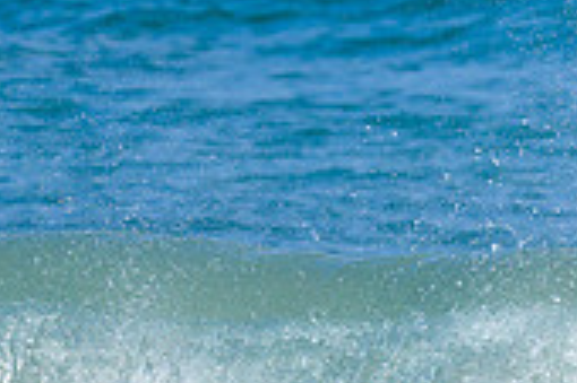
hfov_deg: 0.5
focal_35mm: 3754
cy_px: 140
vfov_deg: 0.4
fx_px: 60109
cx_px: 778
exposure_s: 1/2000
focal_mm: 800
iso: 400
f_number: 6.3
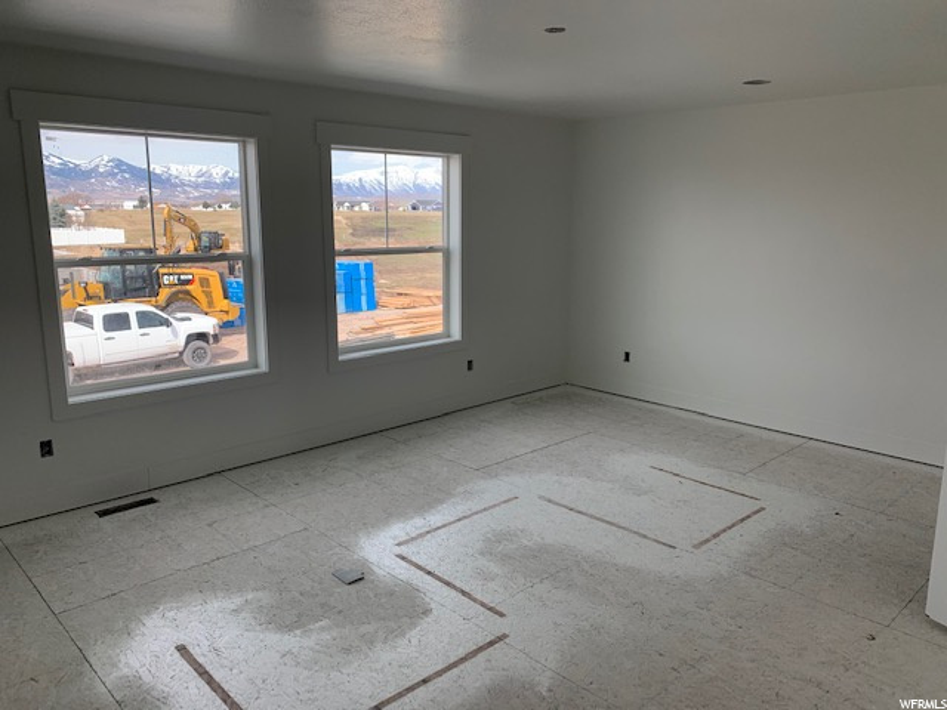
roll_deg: -0.3
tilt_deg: -9.4
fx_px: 711
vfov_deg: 53.1
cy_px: 355
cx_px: 474
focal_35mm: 26
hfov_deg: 67.3
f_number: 1.8
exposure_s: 1/441
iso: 25
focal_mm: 4.25
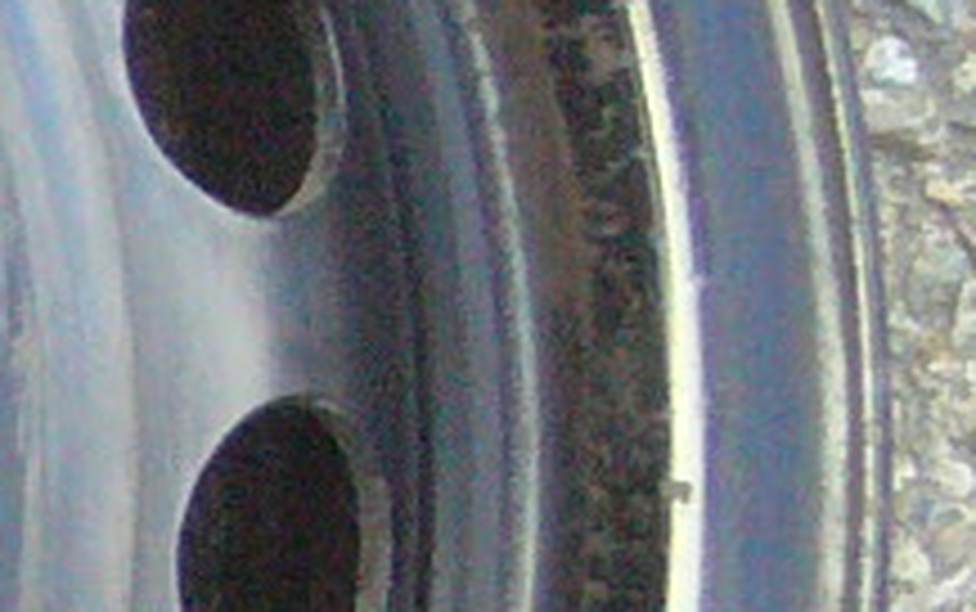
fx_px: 5830
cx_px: -1300
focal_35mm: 219
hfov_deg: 8.8
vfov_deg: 6.0
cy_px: 450
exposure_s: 1/250
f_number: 2.8
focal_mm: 5.8
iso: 400
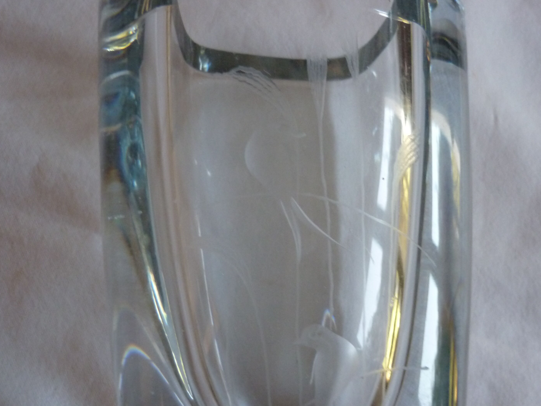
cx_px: 329
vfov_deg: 33.6
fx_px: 672
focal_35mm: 43
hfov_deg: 43.6
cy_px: 209
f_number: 2.8
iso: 320
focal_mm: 5.5
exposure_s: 1/30
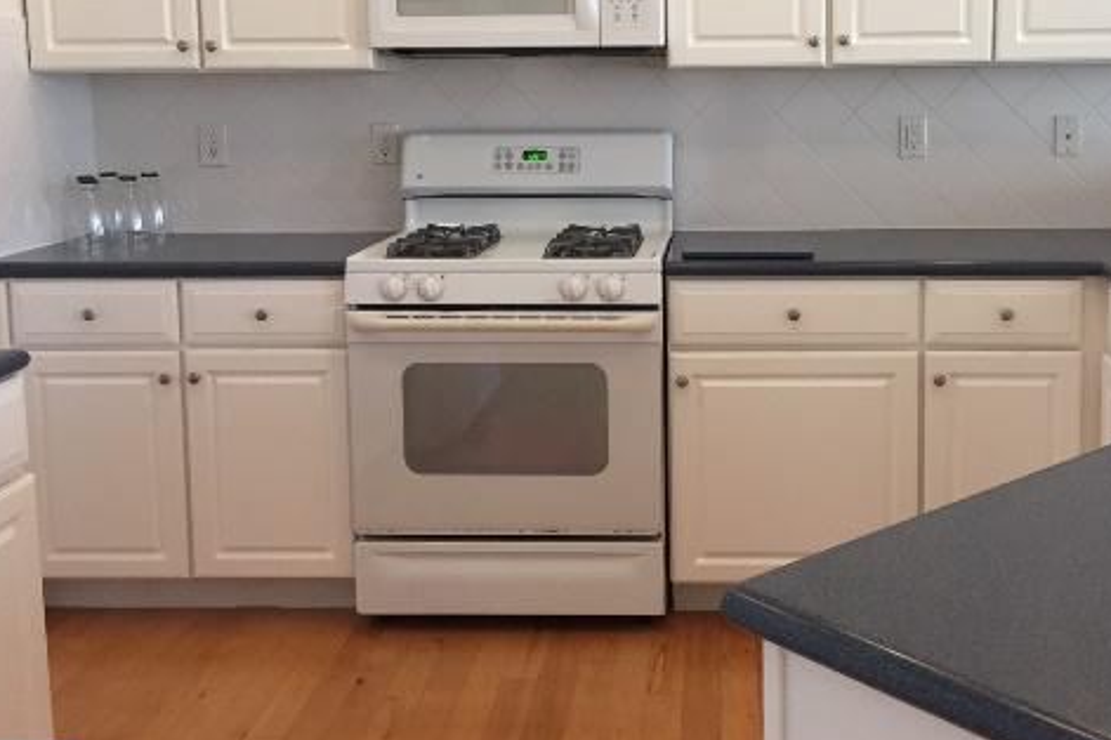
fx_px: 1265
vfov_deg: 32.3
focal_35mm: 41
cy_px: 238
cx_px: 651
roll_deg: -1.6
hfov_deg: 47.2
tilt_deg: -7.6
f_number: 2.2
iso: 125
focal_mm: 4.15
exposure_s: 1/30
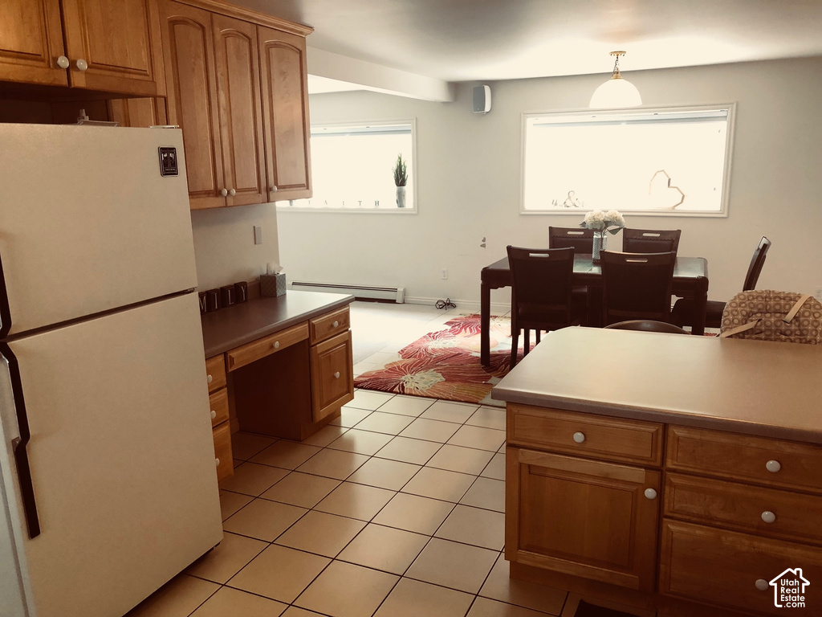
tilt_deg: -11.6
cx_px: 411
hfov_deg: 63.4
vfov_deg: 49.7
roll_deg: +1.7
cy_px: 308
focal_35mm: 28
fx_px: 665
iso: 40
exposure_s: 1/17
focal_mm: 4
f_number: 1.8
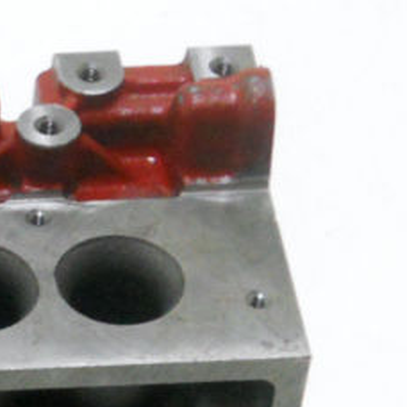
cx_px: -439
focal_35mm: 209
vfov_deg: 8.3
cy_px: 494
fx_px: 2780
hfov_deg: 8.0
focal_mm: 9.8
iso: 400
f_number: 4.8
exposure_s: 1/30
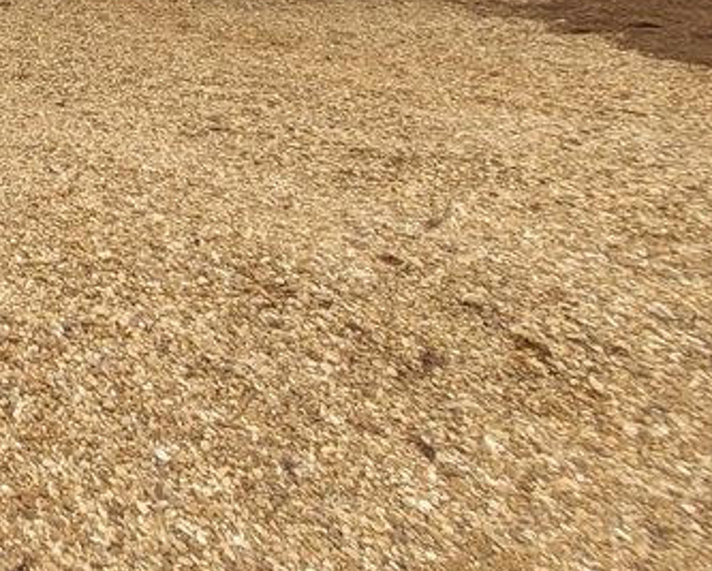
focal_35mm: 39
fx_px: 823
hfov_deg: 30.0
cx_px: -325
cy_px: -167
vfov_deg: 30.4
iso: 40
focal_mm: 1.74
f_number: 2.2
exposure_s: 1/210
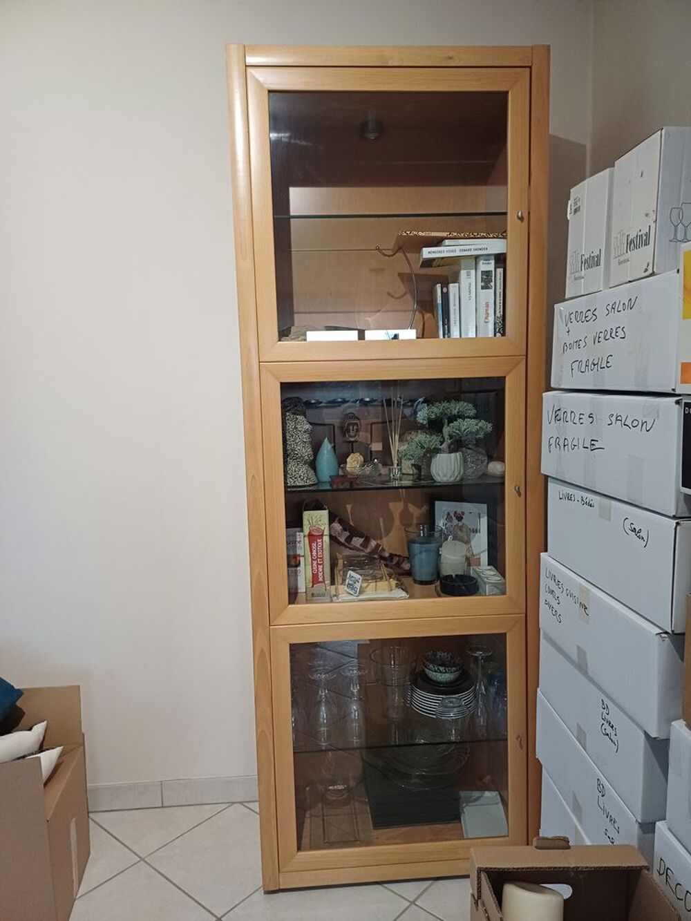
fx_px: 665
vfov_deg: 69.4
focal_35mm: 25
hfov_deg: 54.9
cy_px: 460
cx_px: 346
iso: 500
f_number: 1.8
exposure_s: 1/25
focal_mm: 4.65
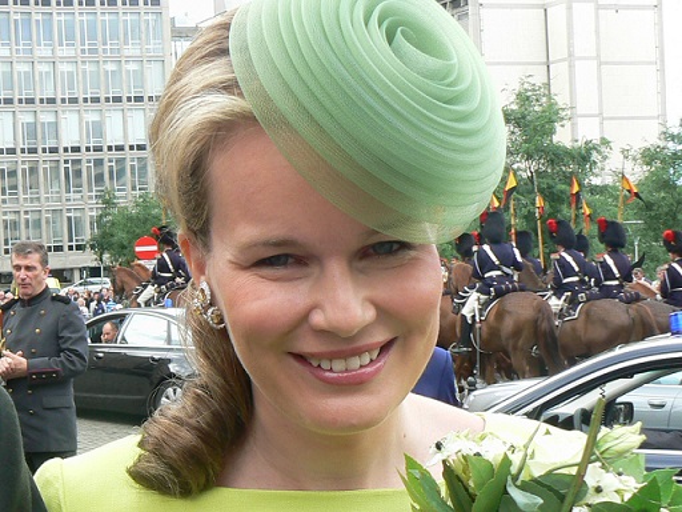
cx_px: 341
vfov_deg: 39.7
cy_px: 256
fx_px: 709
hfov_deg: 51.4
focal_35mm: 36
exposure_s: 1/125
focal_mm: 6
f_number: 5.6
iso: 80
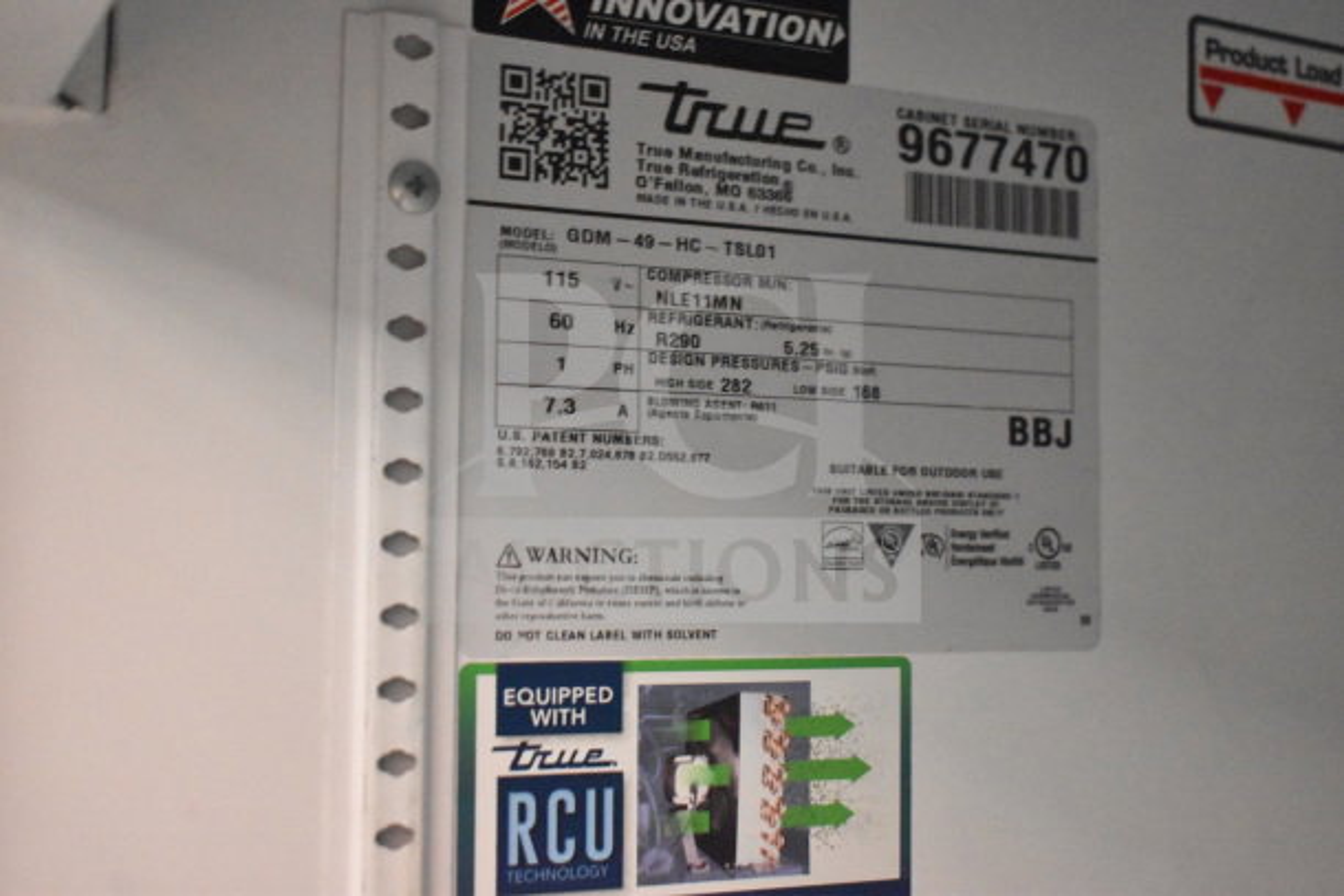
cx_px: 672
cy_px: 448
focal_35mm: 51
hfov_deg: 38.9
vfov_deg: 26.5
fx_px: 1904
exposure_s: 1/50
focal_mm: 34
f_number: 4.5
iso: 12800
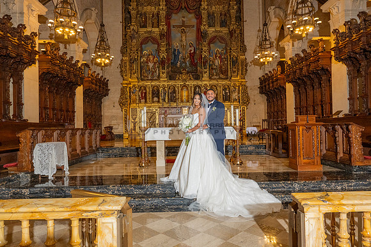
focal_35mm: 24
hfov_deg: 73.7
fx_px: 247
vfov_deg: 53.2
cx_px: 186
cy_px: 124
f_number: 6.3
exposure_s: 1/200
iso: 2000
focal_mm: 24
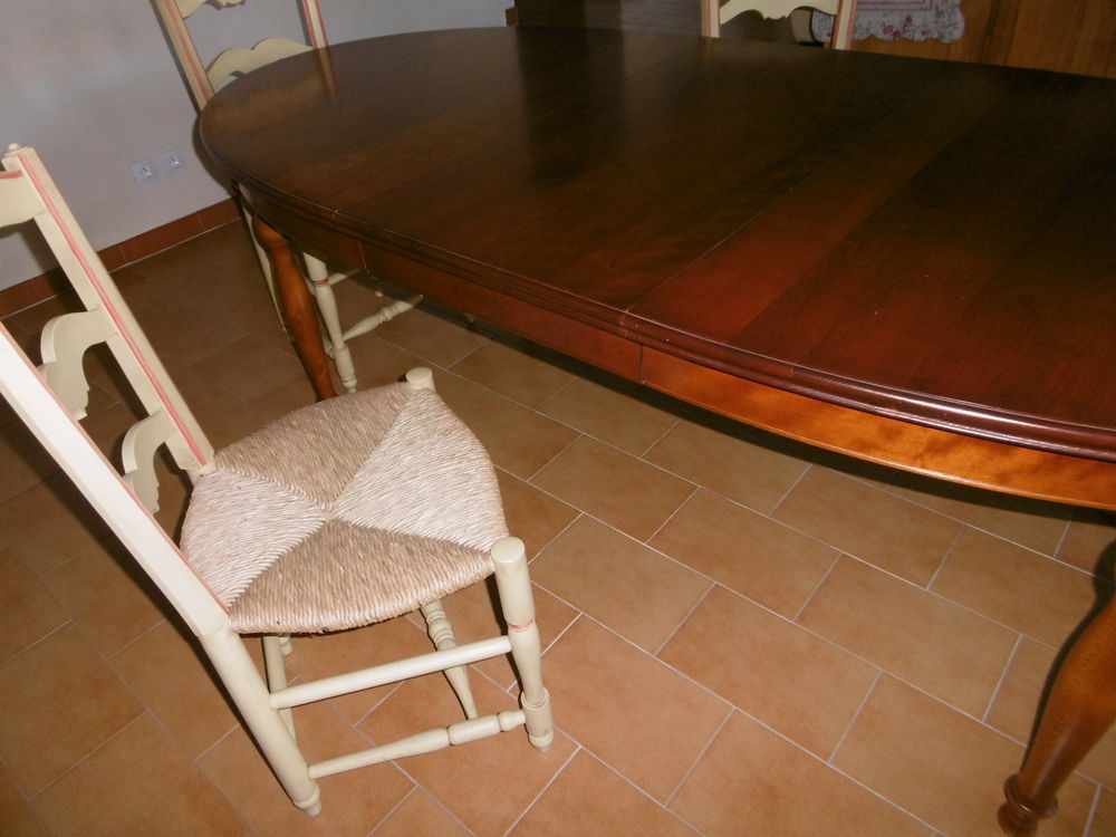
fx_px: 774
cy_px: 418
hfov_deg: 71.6
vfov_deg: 56.8
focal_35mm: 24
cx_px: 558
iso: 200
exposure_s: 1/60
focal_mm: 4.3
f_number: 3.1
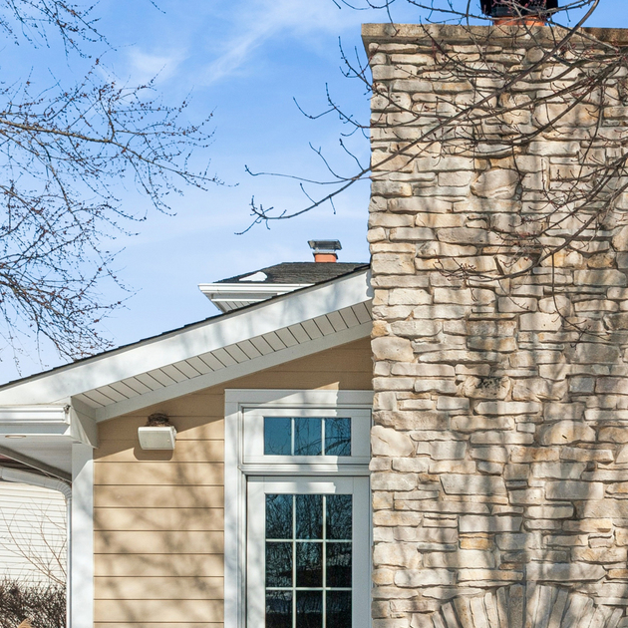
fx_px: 1437
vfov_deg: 24.6
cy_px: 390
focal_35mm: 70
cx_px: 580
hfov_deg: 23.9
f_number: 8
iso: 400
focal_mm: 32
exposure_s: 1/2000
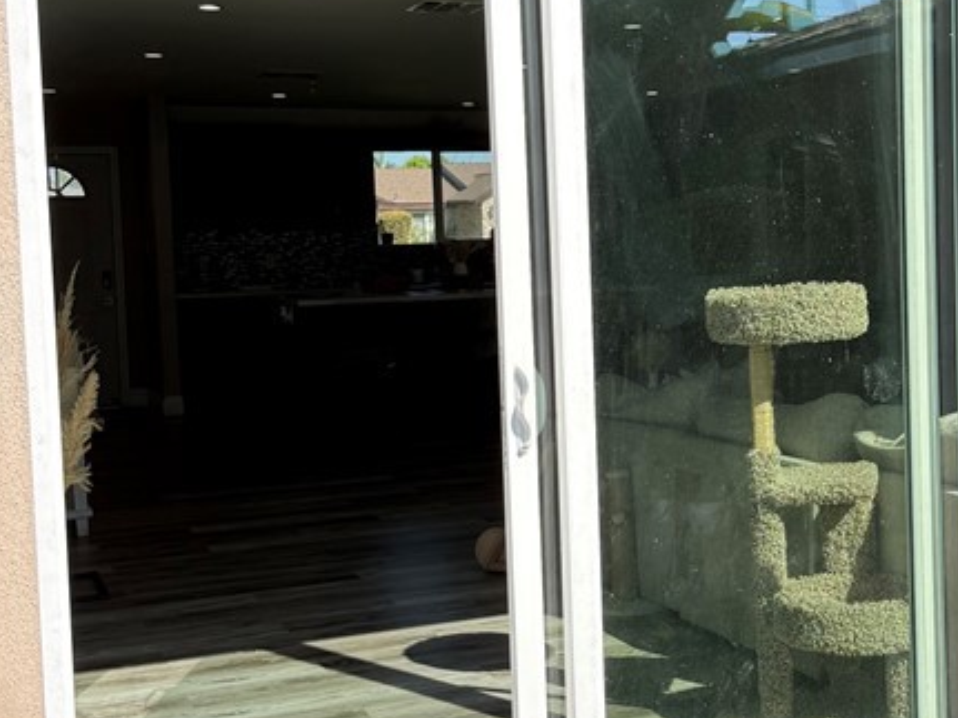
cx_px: 680
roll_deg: +1.1
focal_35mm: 57
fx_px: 1577
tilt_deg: -1.7
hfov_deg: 33.3
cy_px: 325
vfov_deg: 25.6
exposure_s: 1/1901
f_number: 1.78
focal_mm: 6.76
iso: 100
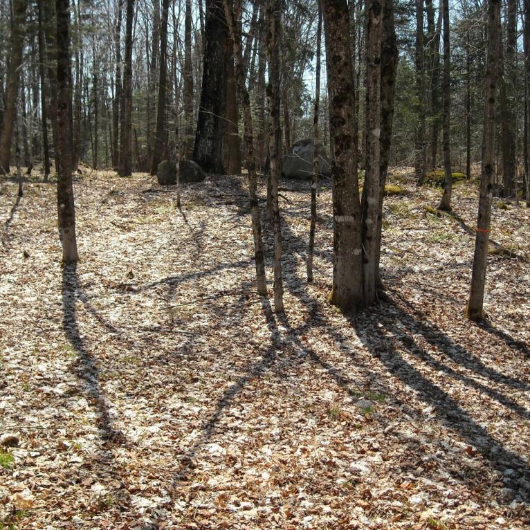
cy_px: 265
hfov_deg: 32.8
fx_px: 901
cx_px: 244
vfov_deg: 32.8
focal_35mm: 52
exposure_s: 1/438
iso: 64
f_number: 3.1
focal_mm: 7.1
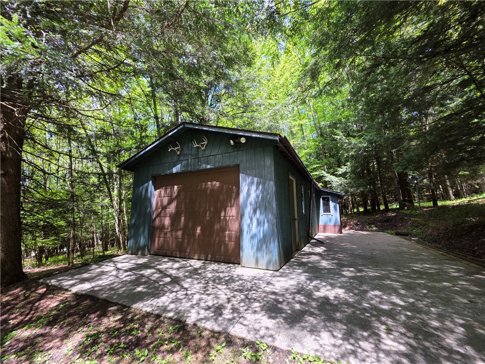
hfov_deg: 106.2
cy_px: 182
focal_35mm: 13
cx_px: 242
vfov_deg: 89.9
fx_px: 182
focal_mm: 2.2
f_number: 1.9
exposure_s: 1/257
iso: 40
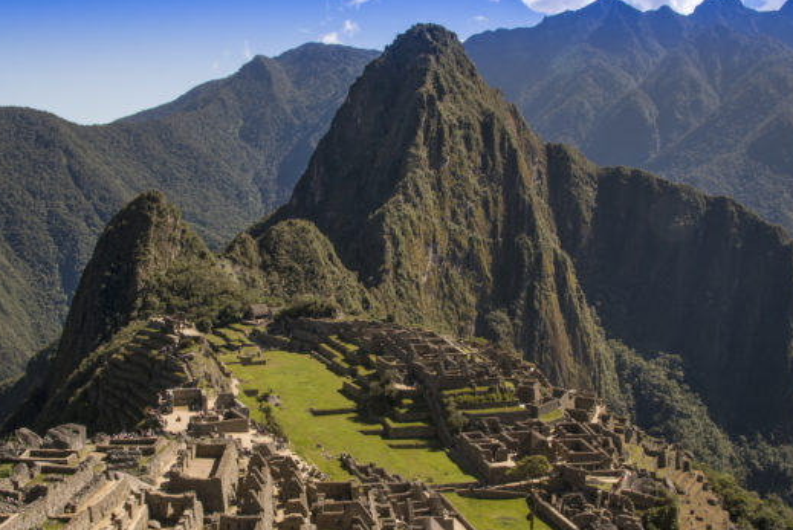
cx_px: 367
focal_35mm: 38
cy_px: 329
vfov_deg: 34.9
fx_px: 838
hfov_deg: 50.6
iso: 400
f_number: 13
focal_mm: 28
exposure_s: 1/400
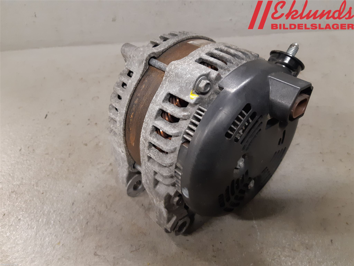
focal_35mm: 26
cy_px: 133
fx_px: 266
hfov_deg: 67.3
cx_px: 177
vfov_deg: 53.1
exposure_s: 1/50
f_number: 1.7
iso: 200
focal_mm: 3.93
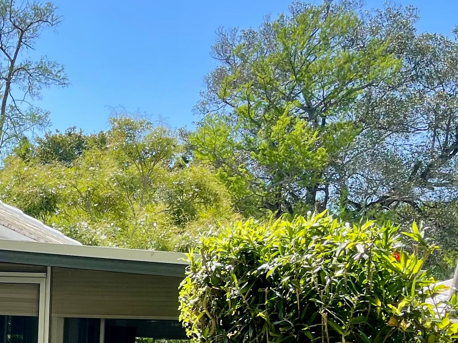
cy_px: 430
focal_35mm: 73
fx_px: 966
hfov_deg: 25.9
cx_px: 52
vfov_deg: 18.9
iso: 32
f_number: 1.6
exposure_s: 1/930
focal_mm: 5.1
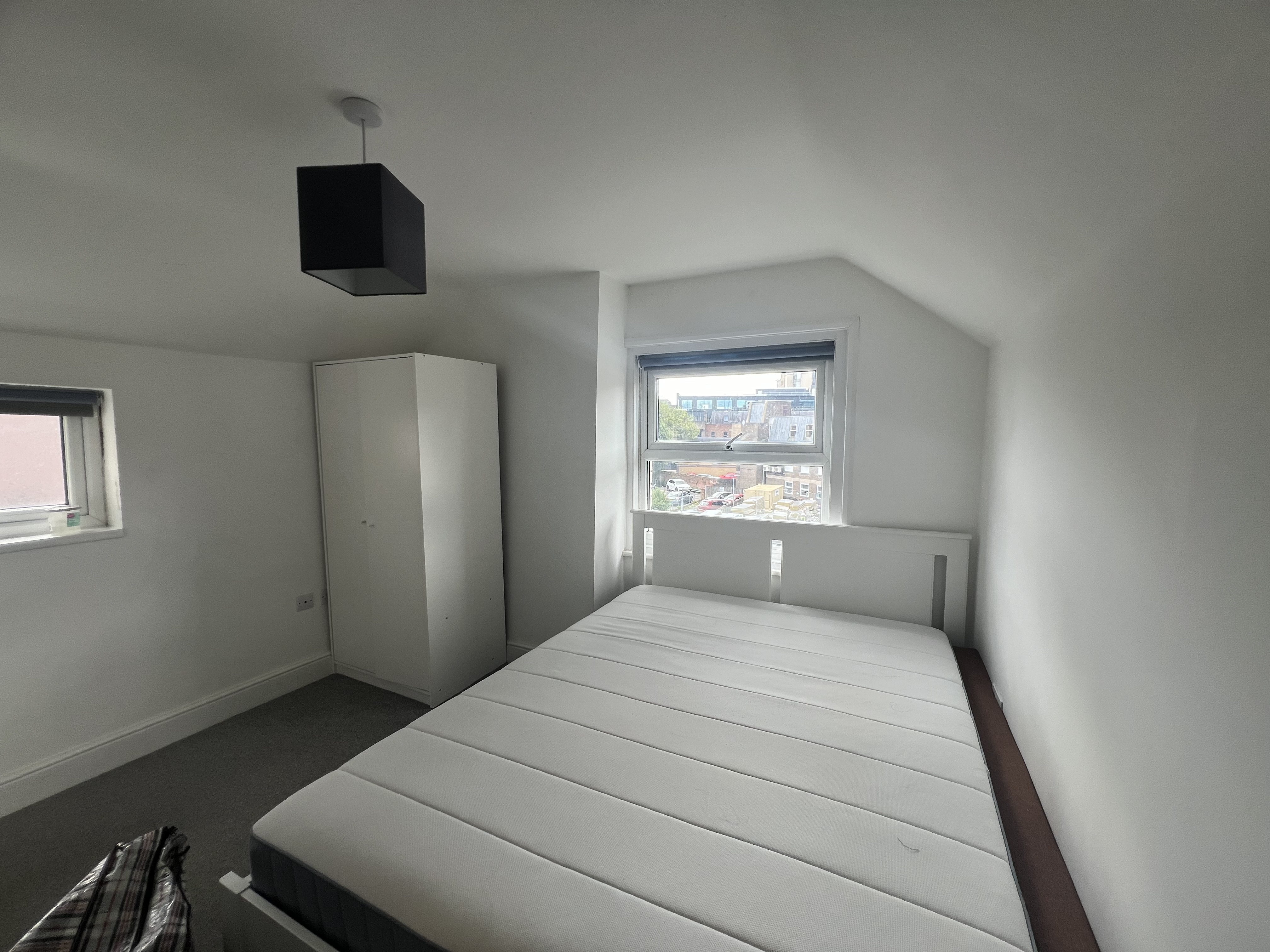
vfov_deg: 89.9
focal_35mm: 13
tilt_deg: -4.9
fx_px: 477
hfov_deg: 106.2
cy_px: 476
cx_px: 635
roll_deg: -0.6
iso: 32
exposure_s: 1/99
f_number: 1.8
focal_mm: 1.57
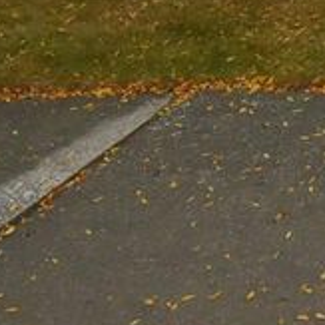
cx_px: 724
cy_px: -269
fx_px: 850
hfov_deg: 15.3
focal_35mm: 80
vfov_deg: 17.4
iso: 800
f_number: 7.1
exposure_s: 1/200
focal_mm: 10
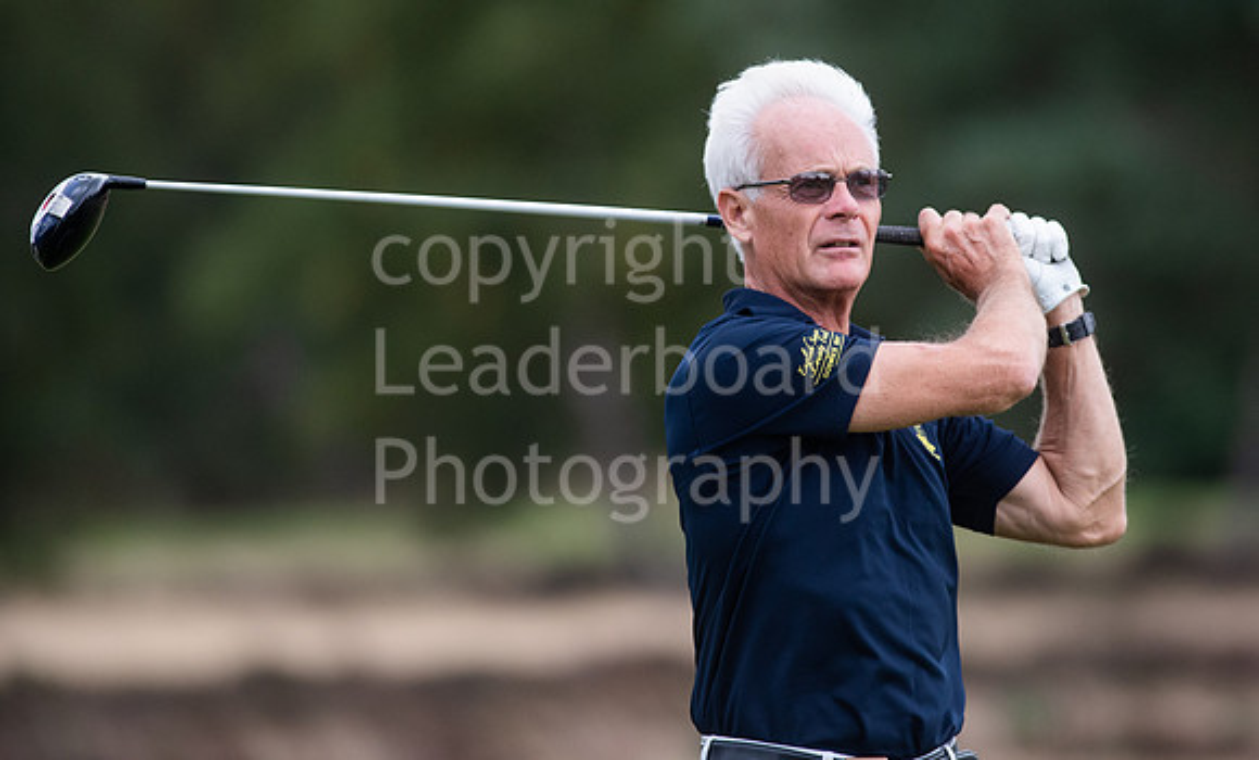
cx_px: 762
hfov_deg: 5.4
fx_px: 13418
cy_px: 223
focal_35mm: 395
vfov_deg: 3.2
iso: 1000
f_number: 4
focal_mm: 300
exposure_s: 1/2000
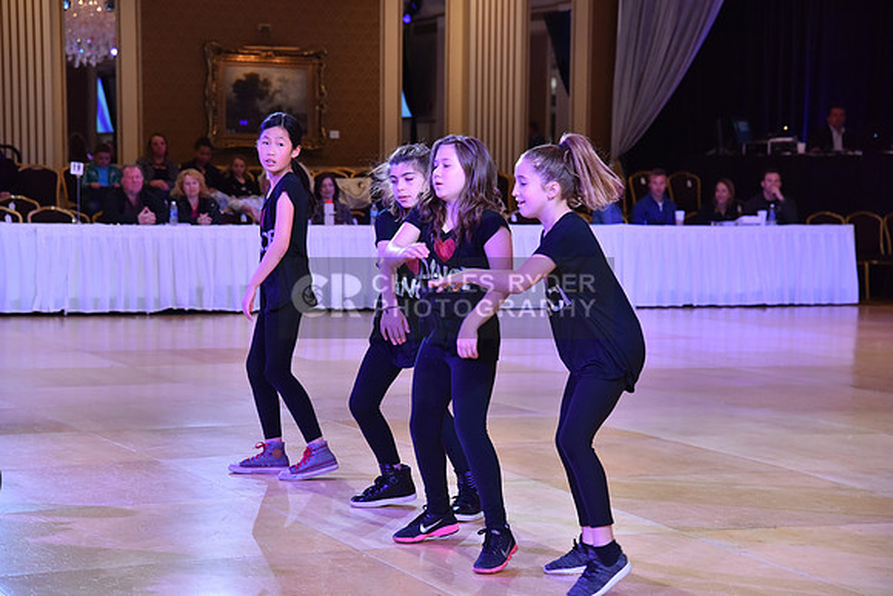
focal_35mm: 95
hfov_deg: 21.5
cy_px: 298
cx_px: 446
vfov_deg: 14.4
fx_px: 2357
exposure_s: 1/250
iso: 1600
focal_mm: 95
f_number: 5
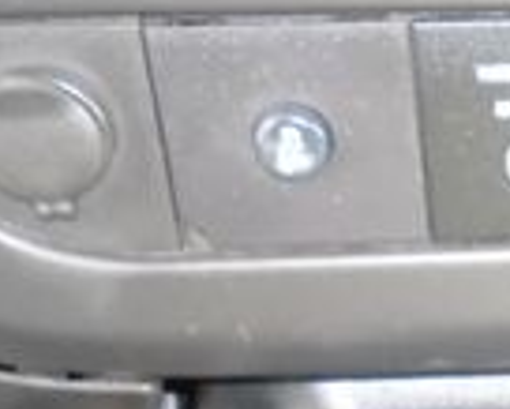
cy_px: 612
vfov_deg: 12.4
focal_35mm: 119
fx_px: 1797
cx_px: 832
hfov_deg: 14.7
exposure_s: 1/30
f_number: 3.2
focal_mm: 4.6
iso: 400
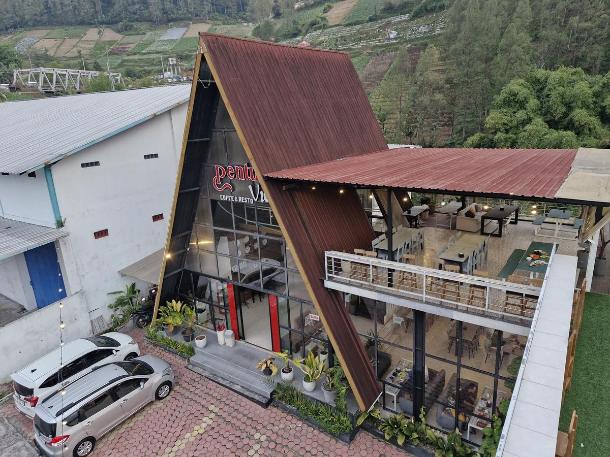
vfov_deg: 58.9
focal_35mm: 23
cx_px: 305
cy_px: 228
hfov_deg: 73.9
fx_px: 405
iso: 200
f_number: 1.8
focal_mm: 5.54
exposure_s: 1/180
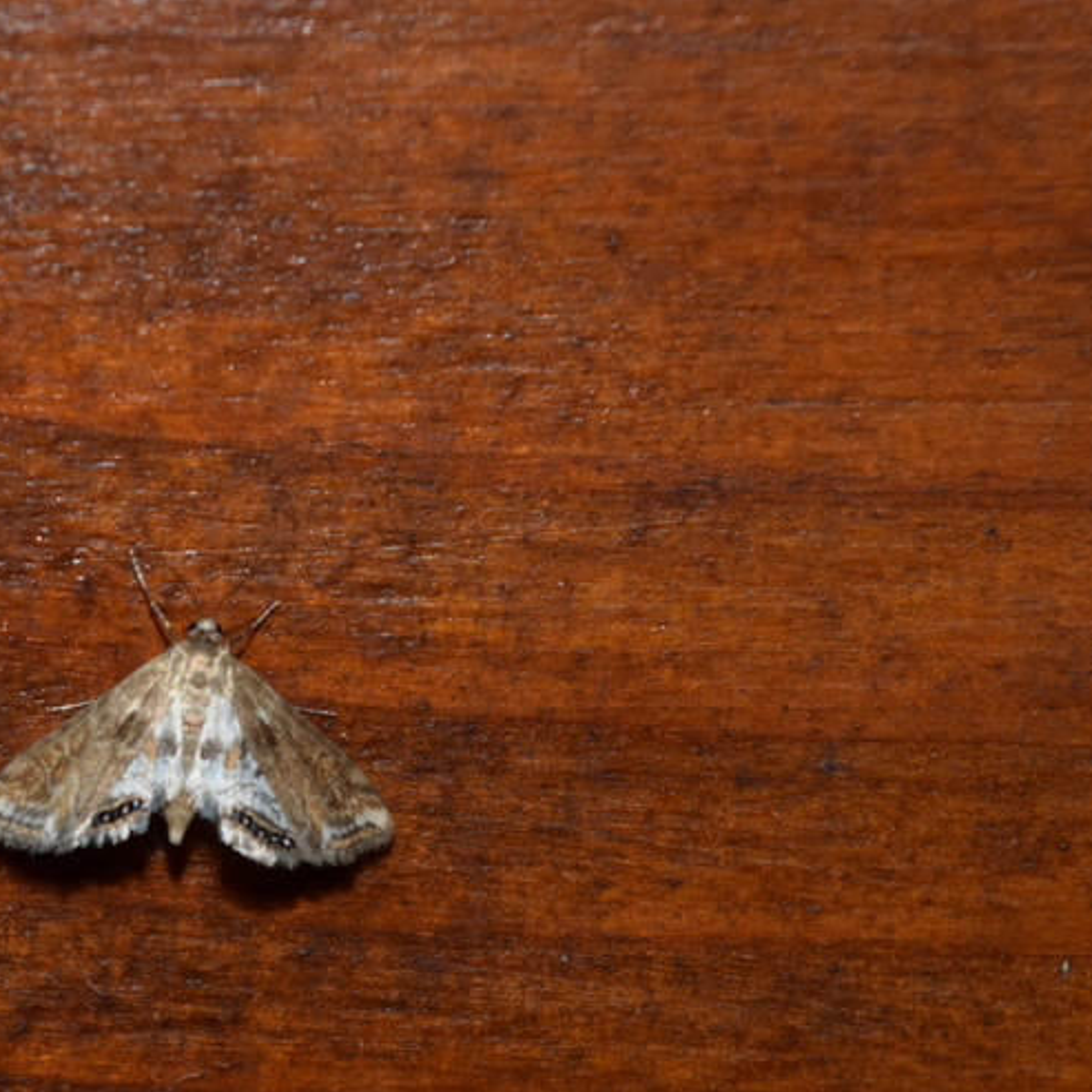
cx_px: 115
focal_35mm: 129
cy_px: 689
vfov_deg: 13.5
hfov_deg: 13.4
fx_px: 4604
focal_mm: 52
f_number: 10
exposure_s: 1/60
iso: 800
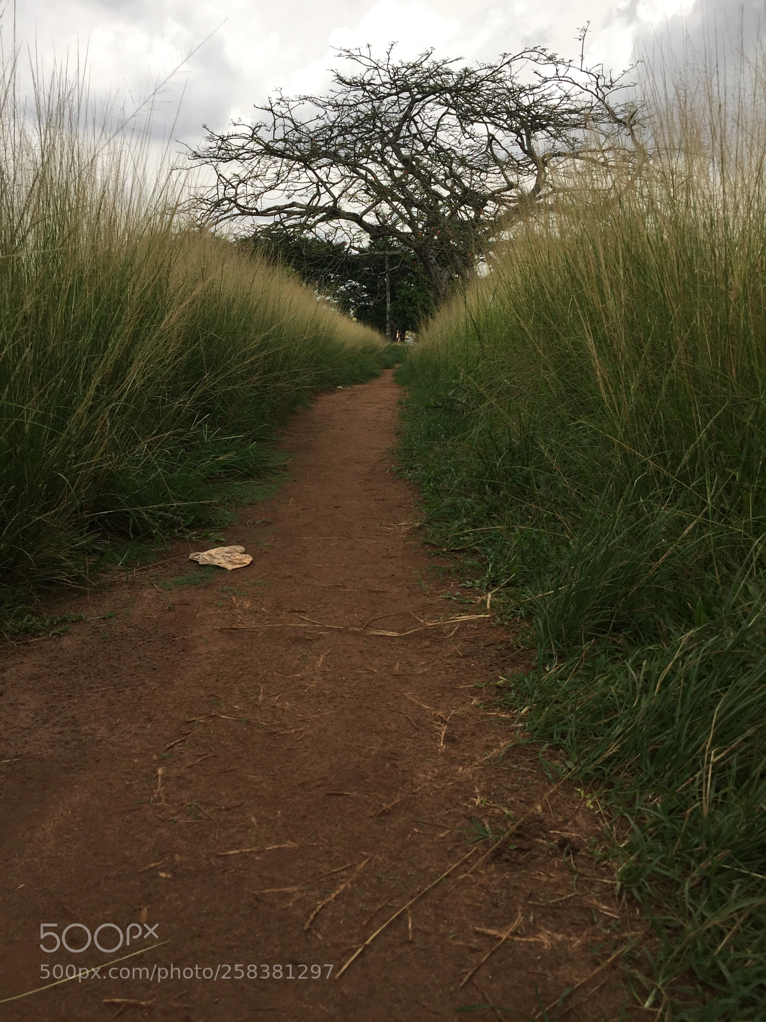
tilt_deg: -12.6
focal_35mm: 29
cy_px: 511
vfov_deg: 61.7
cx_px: 383
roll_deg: -1.7
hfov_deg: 48.2
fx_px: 856
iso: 32
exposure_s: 1/1130
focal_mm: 4.15
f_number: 2.2
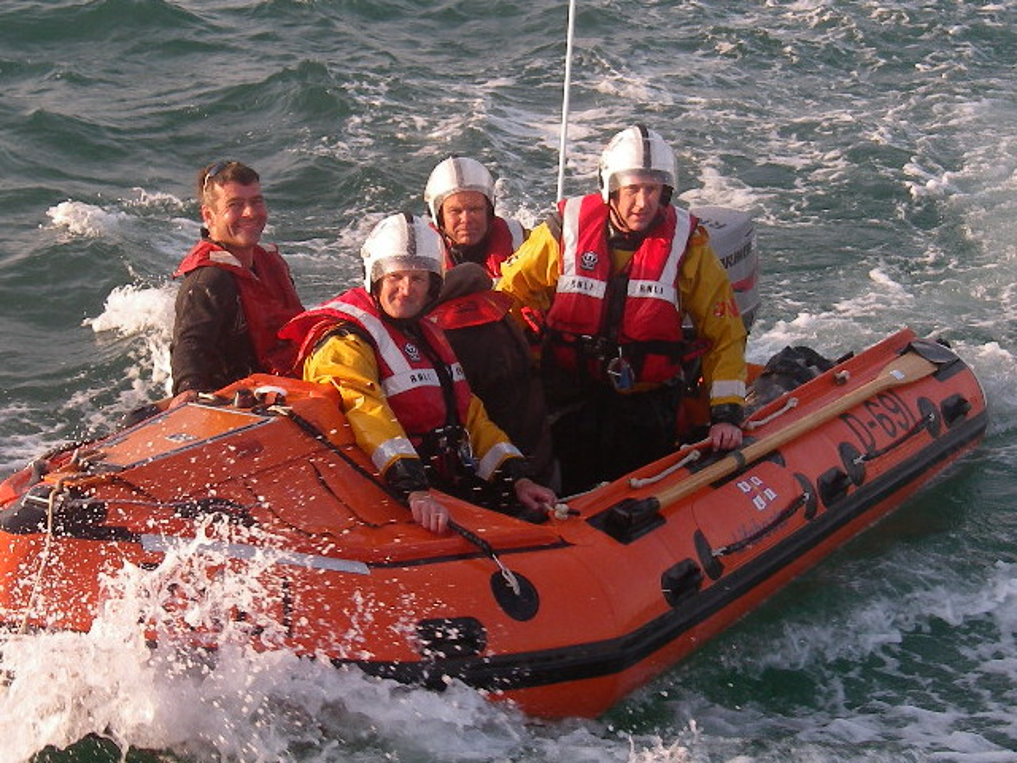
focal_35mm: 55
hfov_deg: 34.9
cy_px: 382
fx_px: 1616
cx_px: 508
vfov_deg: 26.6
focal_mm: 9.2
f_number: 3.6
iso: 64
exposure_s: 1/250
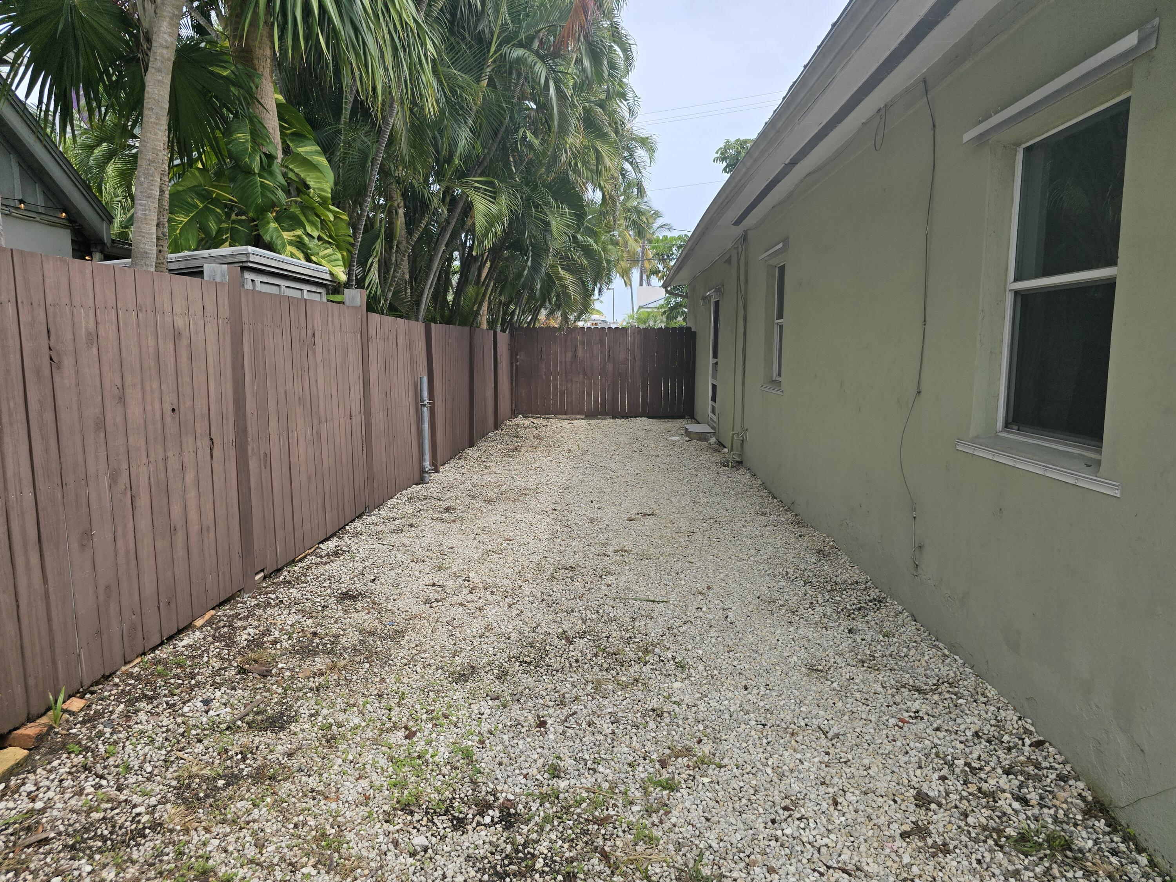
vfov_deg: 58.9
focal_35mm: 23
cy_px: 441
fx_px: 781
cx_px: 588
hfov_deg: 73.9
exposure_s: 1/571
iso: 12
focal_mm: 6.3
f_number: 1.7
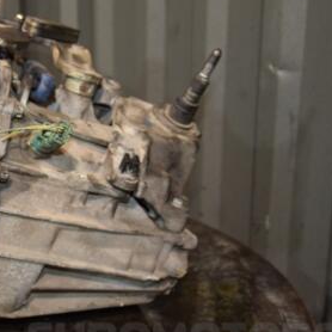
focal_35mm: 77
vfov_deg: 22.5
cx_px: 6
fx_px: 836
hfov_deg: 21.7
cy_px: 182
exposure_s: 1/40
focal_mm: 28
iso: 800
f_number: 4
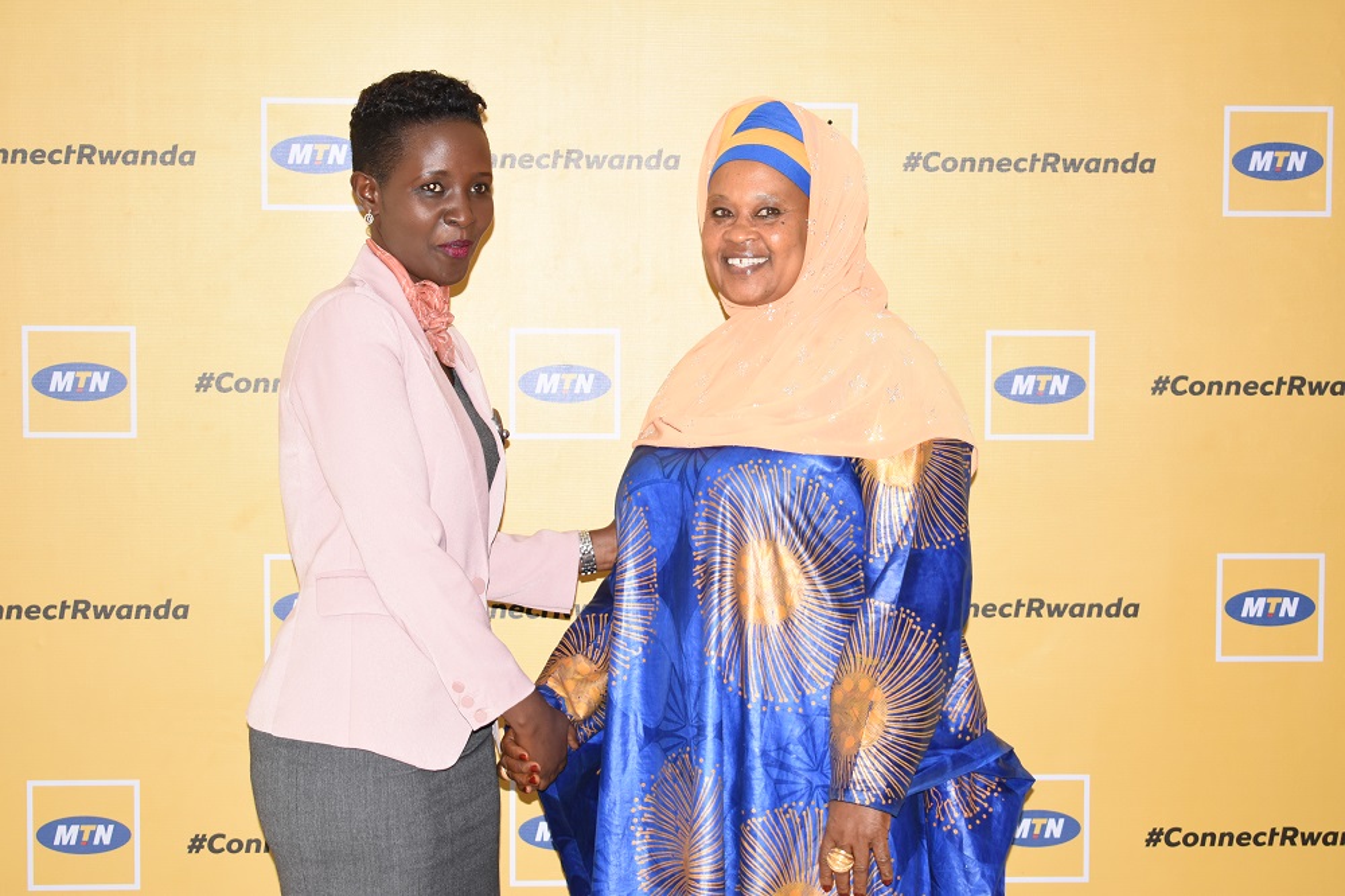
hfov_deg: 28.1
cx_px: 672
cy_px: 448
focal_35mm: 72
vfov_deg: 18.9
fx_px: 2689
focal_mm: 48
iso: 800
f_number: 5.3
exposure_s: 1/200
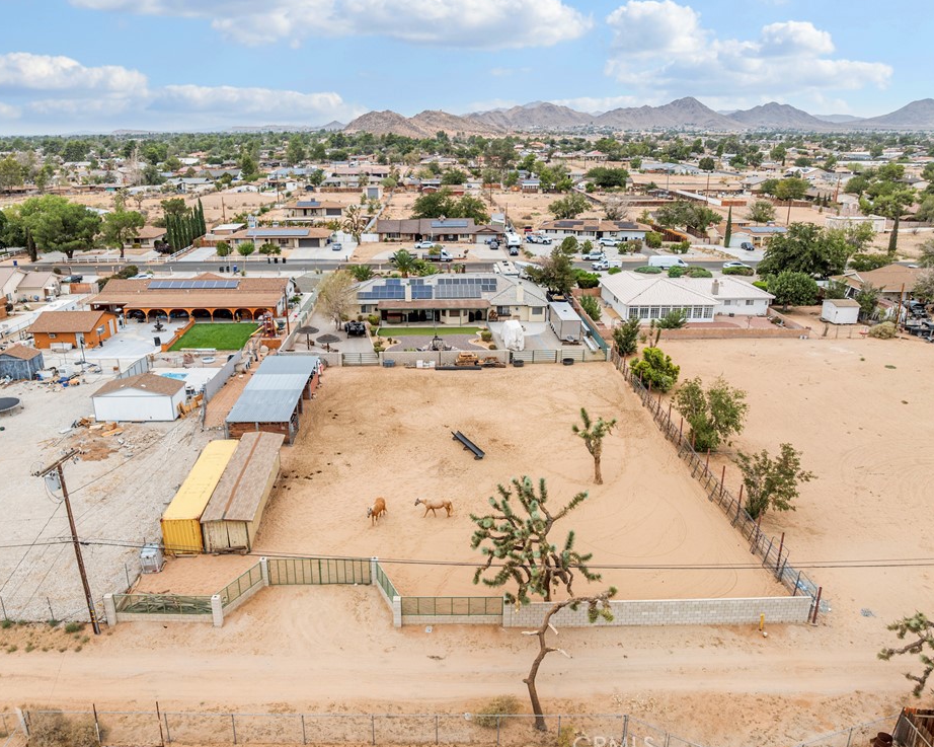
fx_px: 718
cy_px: 372
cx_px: 426
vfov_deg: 54.9
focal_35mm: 26
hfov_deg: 65.9
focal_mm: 12.29
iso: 100
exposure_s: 1/1600
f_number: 2.8
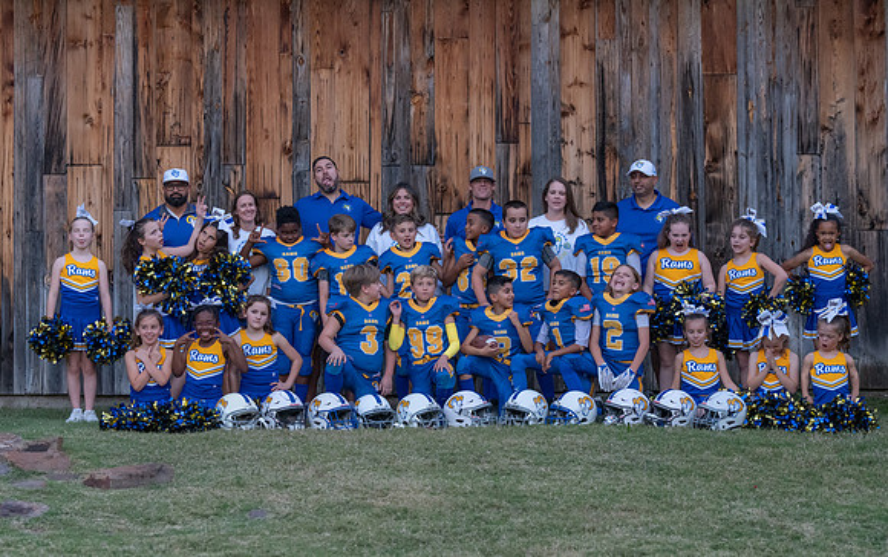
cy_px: 298
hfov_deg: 24.7
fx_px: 2031
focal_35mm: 84
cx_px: 459
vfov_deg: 15.6
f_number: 4
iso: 3200
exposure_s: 1/320
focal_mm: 70
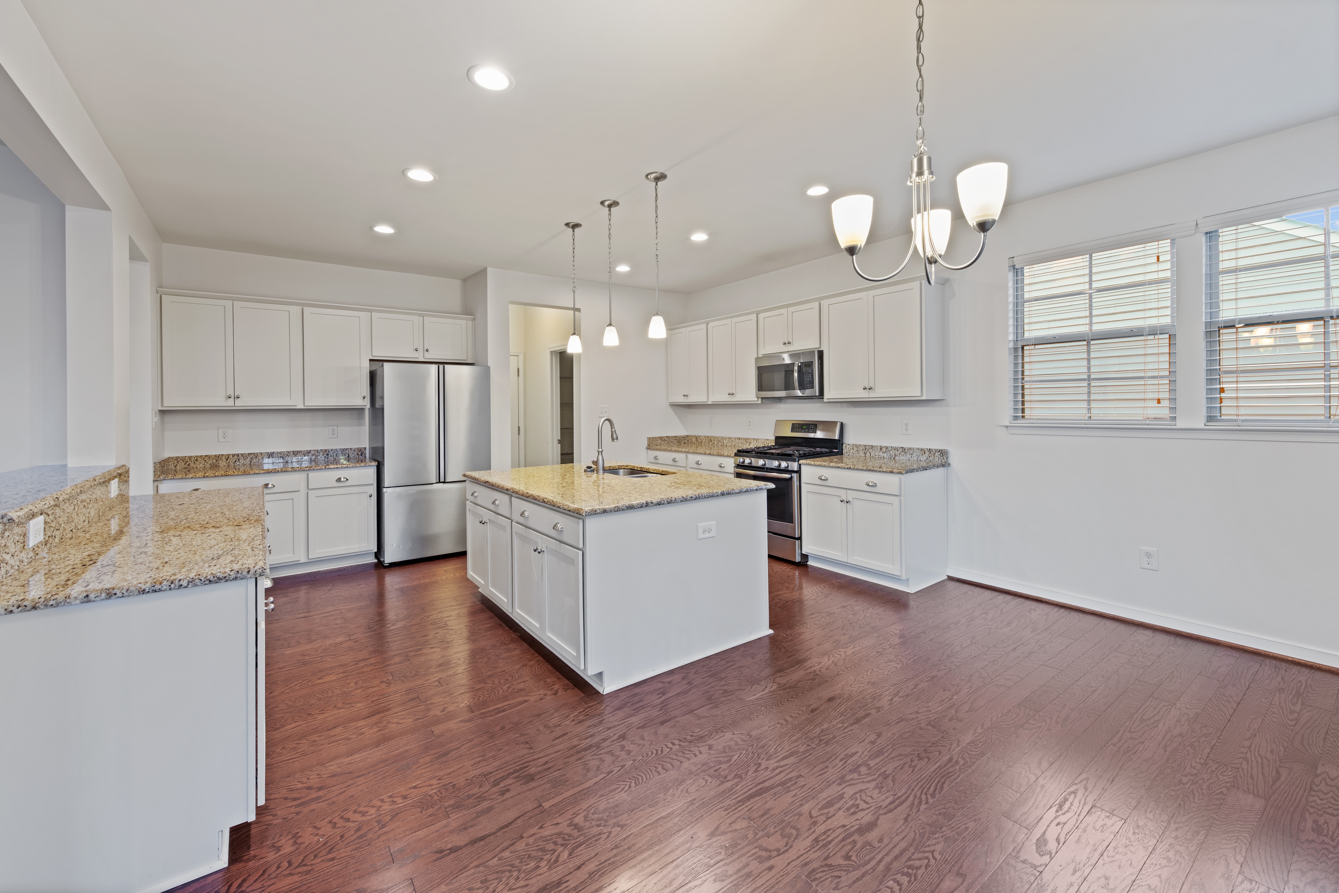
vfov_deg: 81.2
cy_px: 446
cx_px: 670
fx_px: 521
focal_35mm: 14
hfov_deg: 104.2
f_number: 10
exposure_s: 1.6
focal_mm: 14
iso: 160
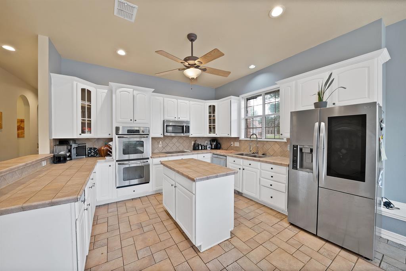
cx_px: 203
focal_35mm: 12
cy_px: 136
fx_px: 135
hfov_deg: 112.6
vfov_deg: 90.1
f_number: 9
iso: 640
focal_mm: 12
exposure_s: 1/2.5
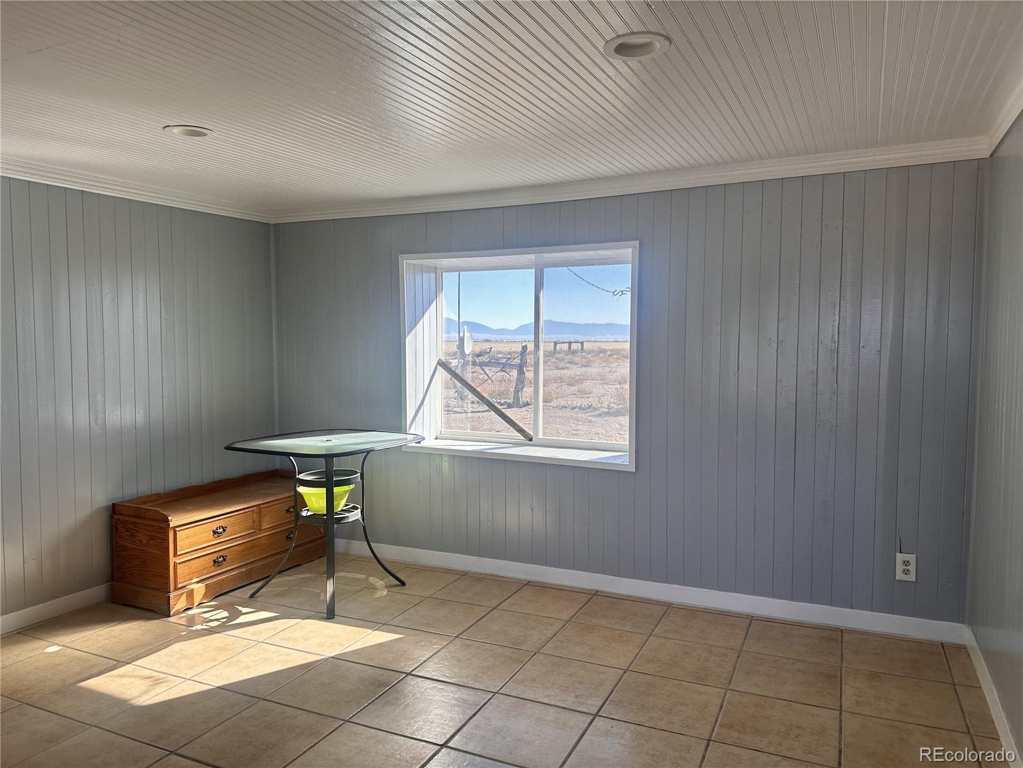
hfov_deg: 71.6
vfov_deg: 56.8
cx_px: 512
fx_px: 709
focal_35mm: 24
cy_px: 384
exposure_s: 1/630
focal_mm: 6.86
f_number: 1.78
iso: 80
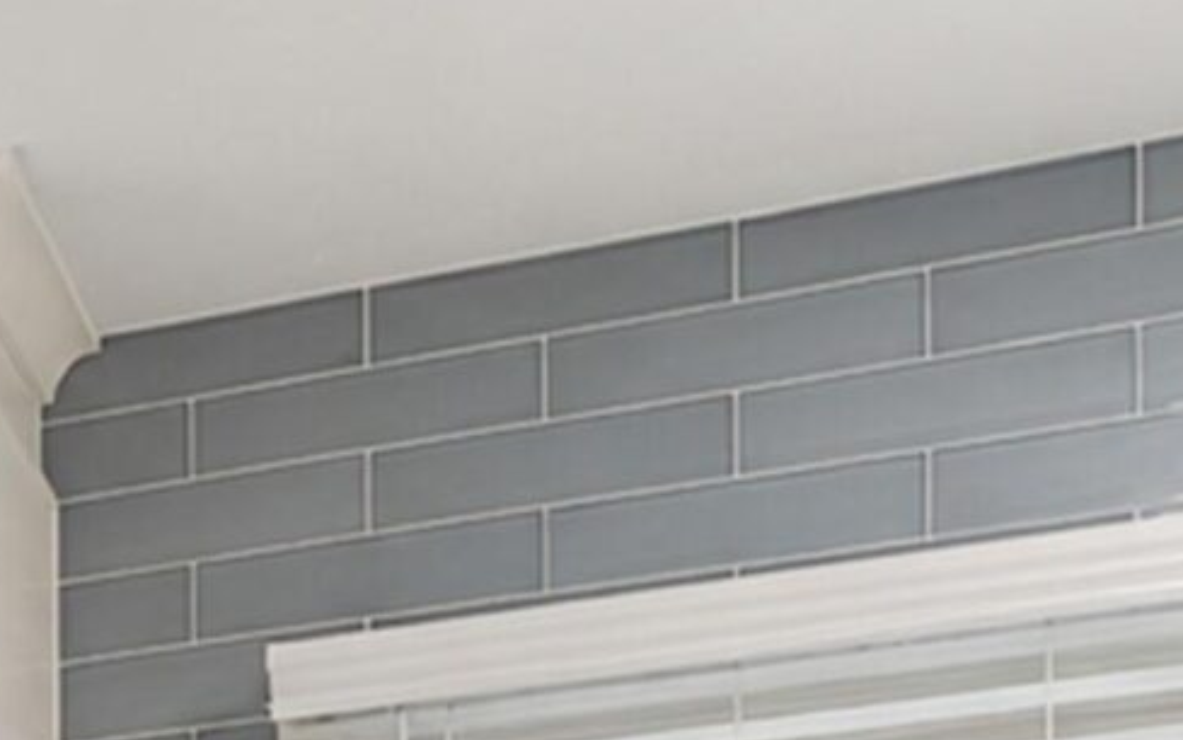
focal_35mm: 80
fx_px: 2580
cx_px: -423
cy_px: 1706
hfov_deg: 22.6
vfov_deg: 12.9
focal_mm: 10
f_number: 8
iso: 2000
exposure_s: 1/50
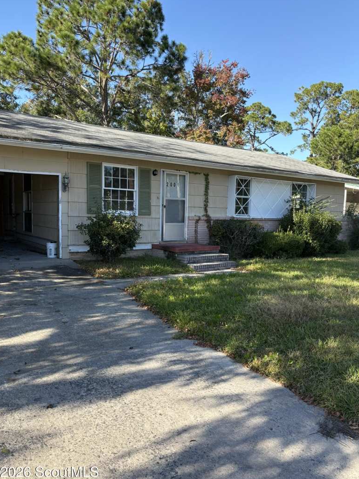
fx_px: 373
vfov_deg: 65.3
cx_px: 175
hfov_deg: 51.3
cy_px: 246
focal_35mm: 27
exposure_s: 1/987
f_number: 1.6
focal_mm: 5.96
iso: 50
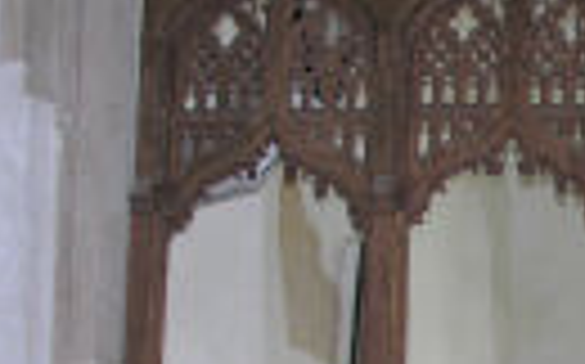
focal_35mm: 131
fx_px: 2087
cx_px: 837
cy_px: 483
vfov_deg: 9.8
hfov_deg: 15.0
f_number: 2.8
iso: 97
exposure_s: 1/60.1
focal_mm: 8.9
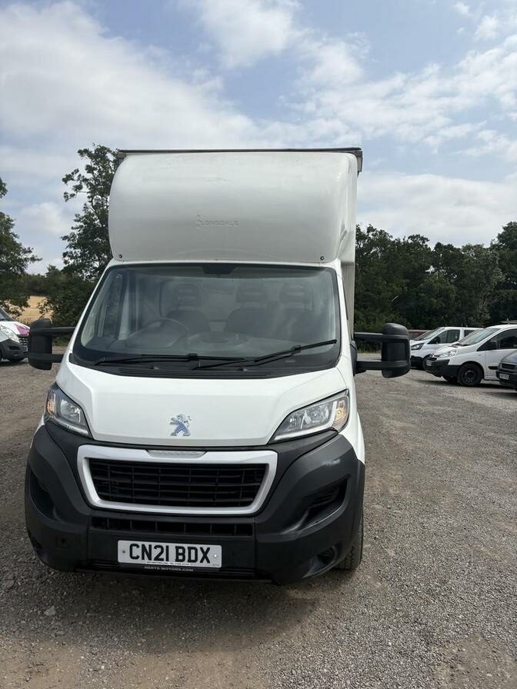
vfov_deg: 67.3
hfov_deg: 53.1
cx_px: 258
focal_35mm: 26
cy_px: 344
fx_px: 518
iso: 50
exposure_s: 1/5348
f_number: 1.6
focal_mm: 5.96
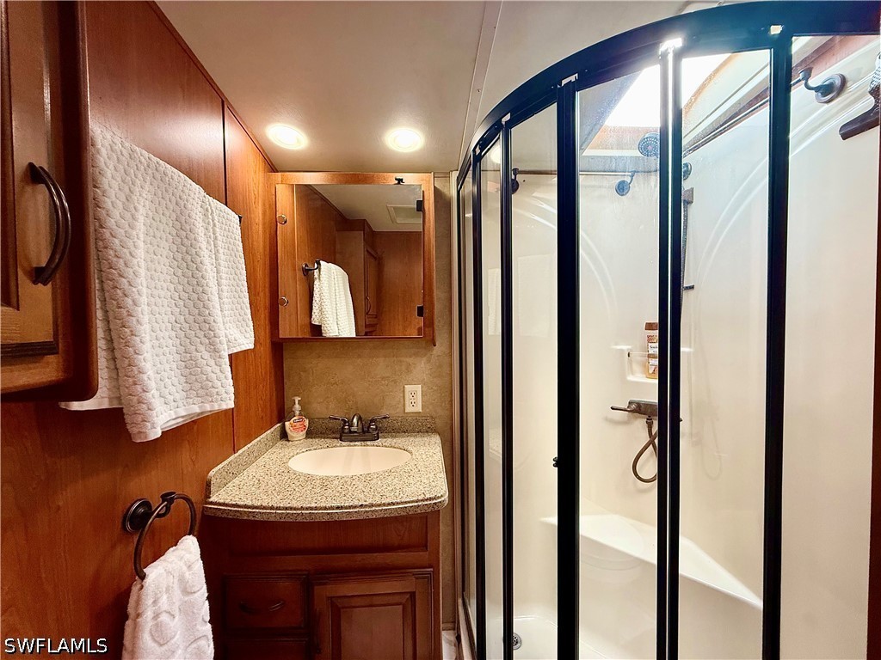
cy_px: 330
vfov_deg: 85.7
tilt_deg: -0.4
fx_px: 356
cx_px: 440
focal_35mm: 14
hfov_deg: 102.1
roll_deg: +0.3
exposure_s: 1/99
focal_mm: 2.22
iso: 250
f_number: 2.2
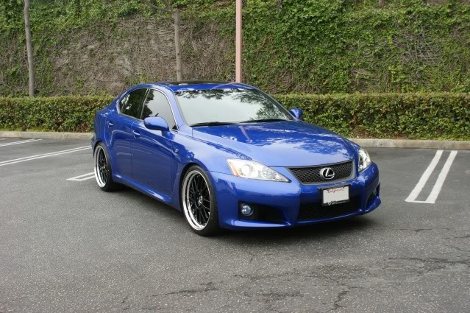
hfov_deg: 43.6
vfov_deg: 29.8
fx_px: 587
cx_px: 235
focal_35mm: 45
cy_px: 156
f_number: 5
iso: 100
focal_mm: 30
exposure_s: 1/50
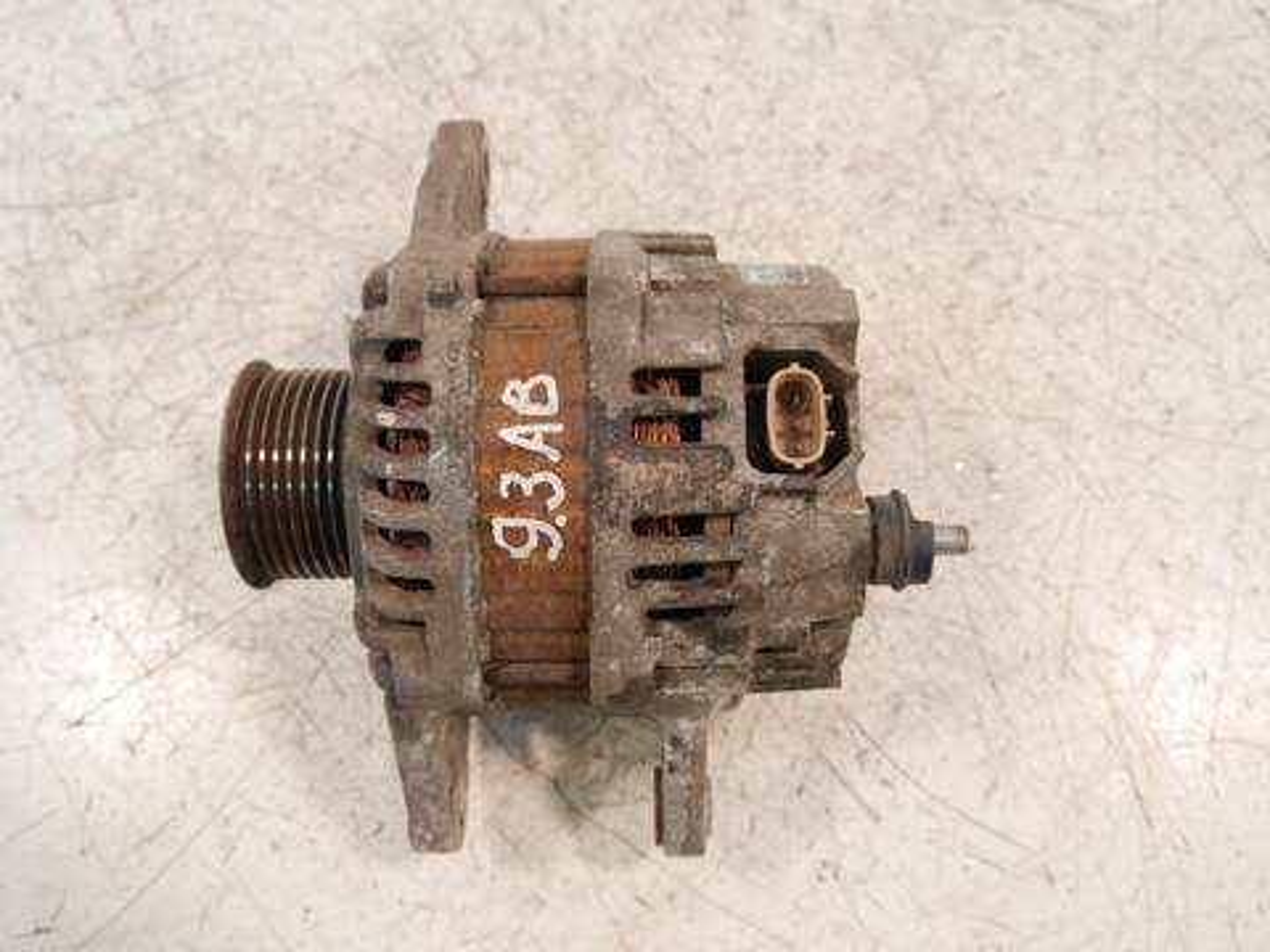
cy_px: 476
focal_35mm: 32
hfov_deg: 56.8
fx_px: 1174
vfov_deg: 44.2
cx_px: 635
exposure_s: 1/60
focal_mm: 16
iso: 640
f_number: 3.8
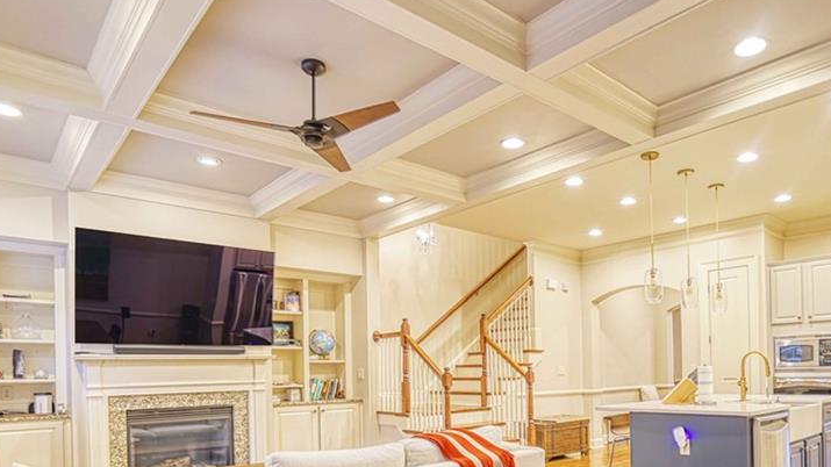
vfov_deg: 45.6
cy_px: 362
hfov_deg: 75.3
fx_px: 529
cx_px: 504
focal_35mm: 24
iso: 100
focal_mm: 16
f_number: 4
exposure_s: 1/15
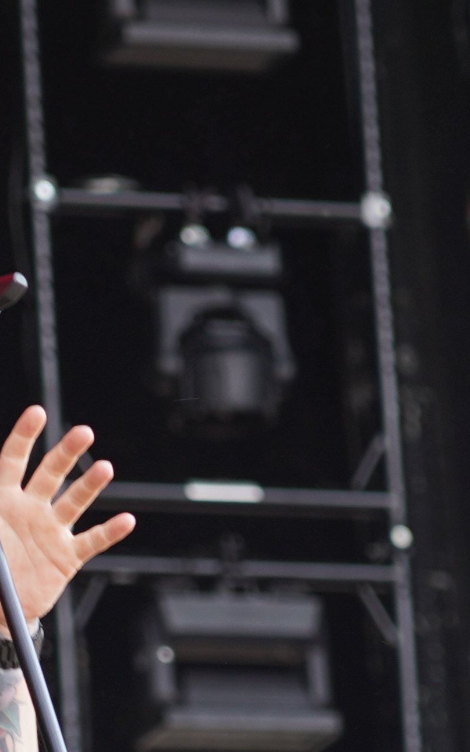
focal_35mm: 497
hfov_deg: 2.6
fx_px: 10190
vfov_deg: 4.2
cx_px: 231
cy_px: 624
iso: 100
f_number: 4
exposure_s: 1/125
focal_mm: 105
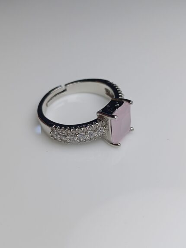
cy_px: 124
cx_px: 93
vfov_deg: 51.3
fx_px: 258
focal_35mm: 36
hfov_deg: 39.7
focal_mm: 3.98
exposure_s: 1/499
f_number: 1.8
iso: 64
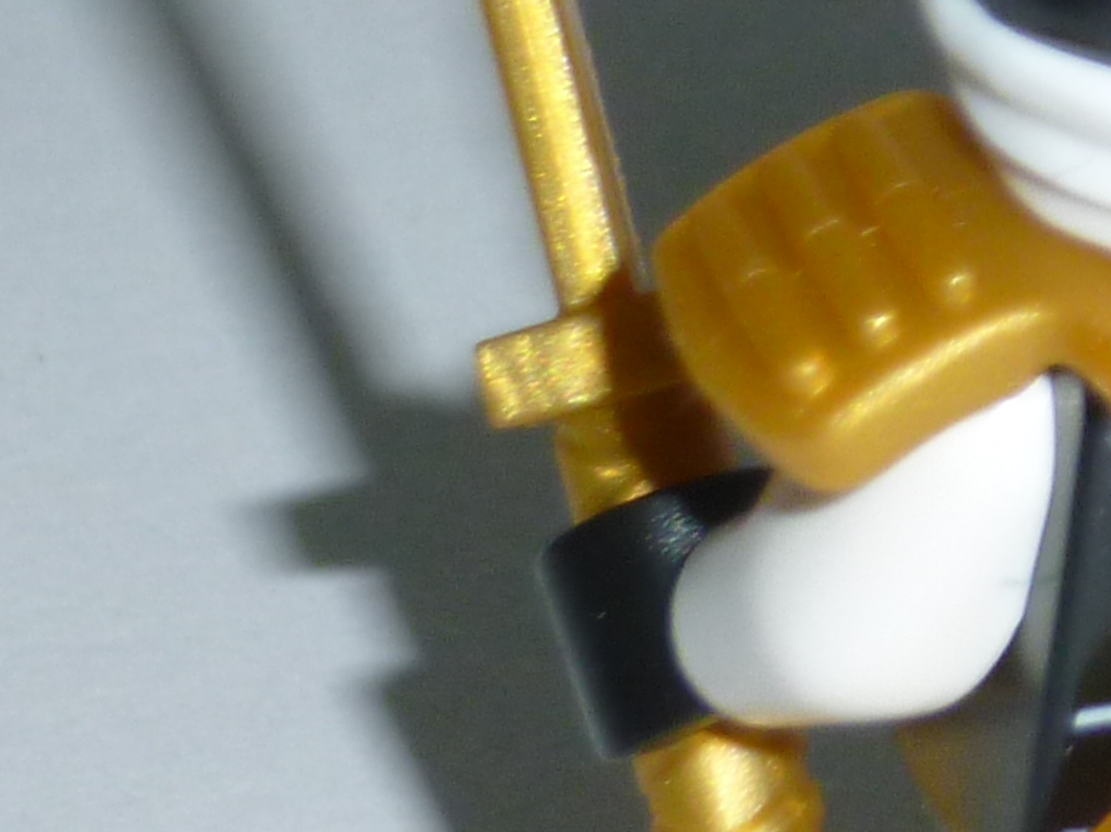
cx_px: 2389
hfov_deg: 5.4
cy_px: -249
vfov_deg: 4.2
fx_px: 11421
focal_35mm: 356
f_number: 4.3
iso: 100
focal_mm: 10.7
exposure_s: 1/60
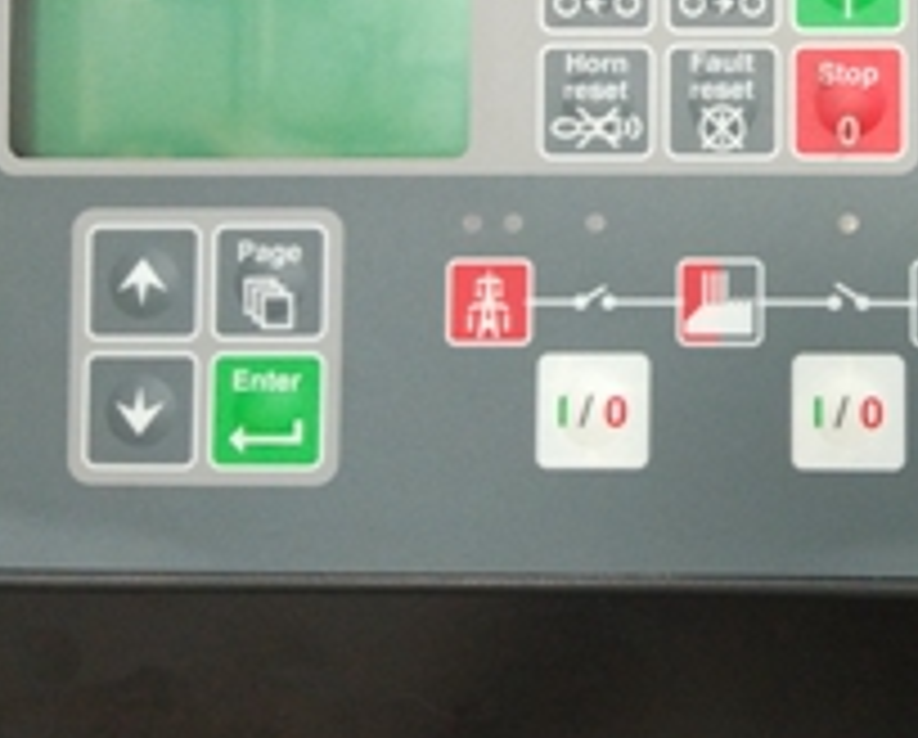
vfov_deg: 19.8
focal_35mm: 77
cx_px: 770
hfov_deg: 24.2
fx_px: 2096
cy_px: 176
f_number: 2
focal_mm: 4.26
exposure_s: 1/20
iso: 469
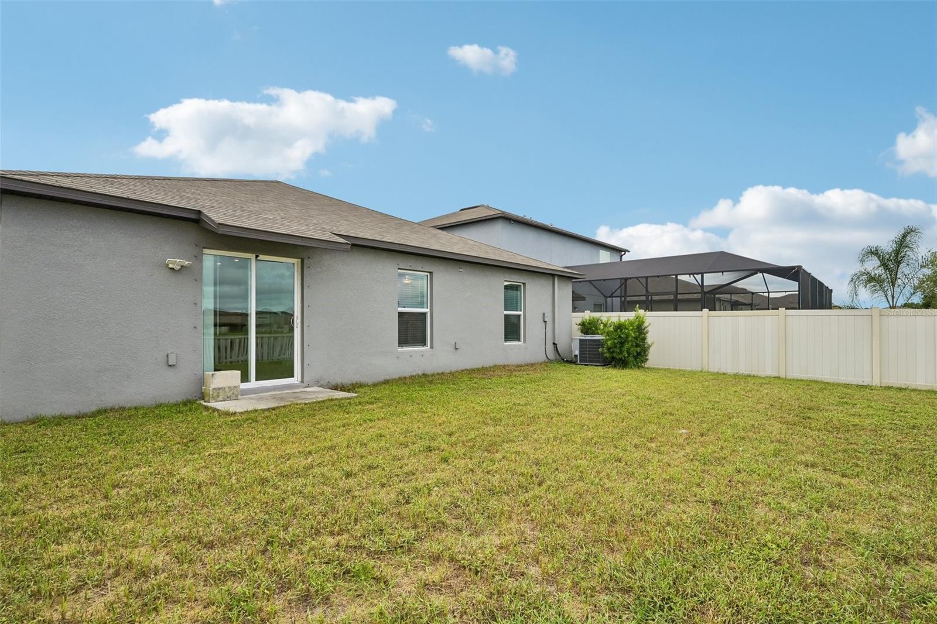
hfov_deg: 91.6
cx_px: 468
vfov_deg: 68.9
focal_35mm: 18
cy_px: 312
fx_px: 455
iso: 400
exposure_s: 1/1000
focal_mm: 17.5
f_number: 8
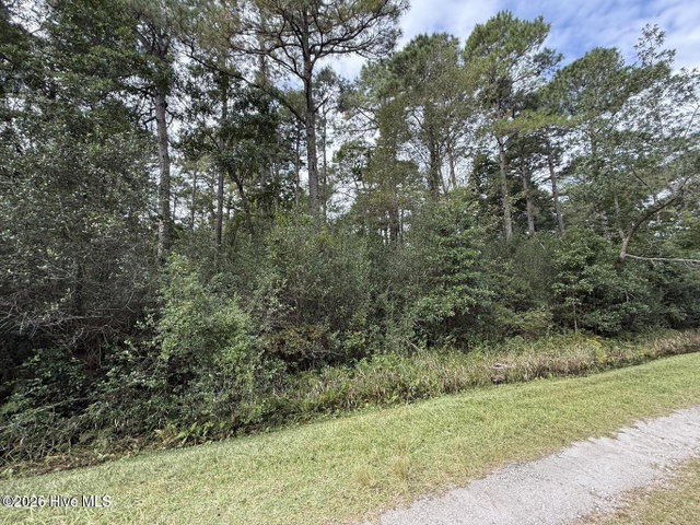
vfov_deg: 85.7
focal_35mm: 14
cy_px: 262
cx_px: 350
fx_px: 283
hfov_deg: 102.1
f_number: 2.2
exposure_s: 1/244
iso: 64
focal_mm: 2.22
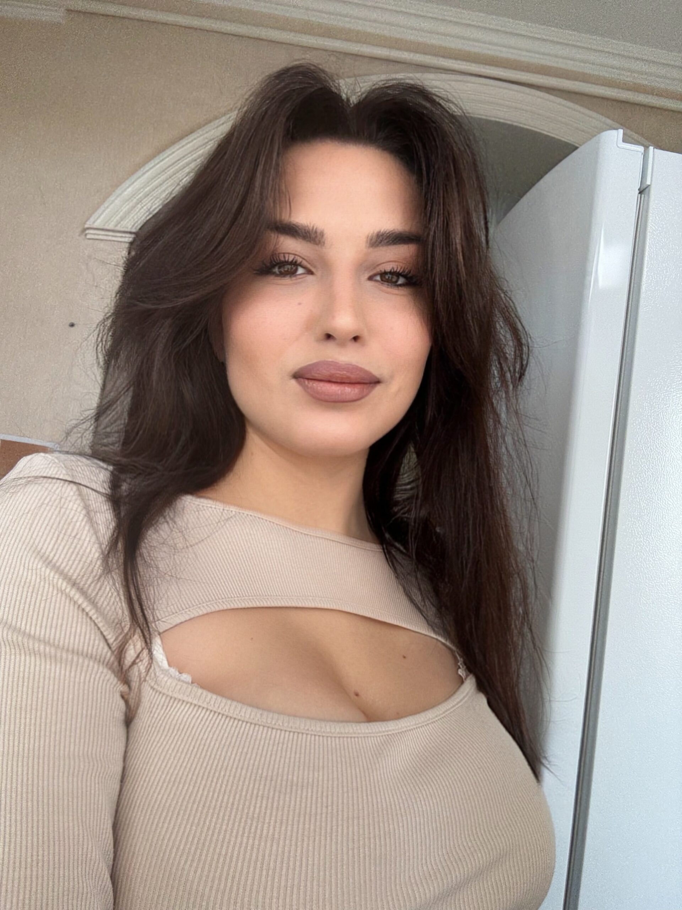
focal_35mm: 23
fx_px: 604
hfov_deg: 58.9
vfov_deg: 73.9
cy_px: 455
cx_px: 341
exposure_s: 1/101
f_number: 1.9
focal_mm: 2.69
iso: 80
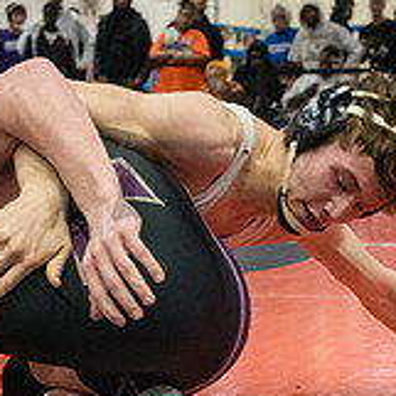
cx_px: 147
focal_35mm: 113
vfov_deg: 15.1
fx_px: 1463
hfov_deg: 15.4
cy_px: 414
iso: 8000
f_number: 4
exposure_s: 1/400
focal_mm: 35
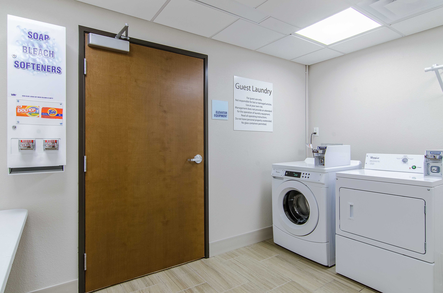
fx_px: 239
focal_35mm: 20
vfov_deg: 63.0
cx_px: 222
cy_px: 146
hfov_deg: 85.5
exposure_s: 1/60
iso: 200
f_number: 11
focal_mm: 13
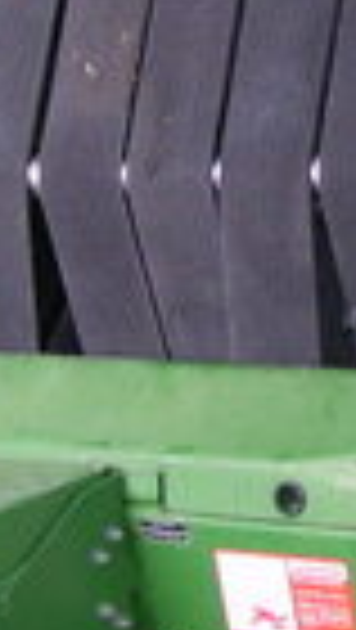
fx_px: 2628
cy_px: 207
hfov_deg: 7.7
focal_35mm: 157
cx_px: 374
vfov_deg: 13.7
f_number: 2.7
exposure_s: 1/60
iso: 125
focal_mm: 6
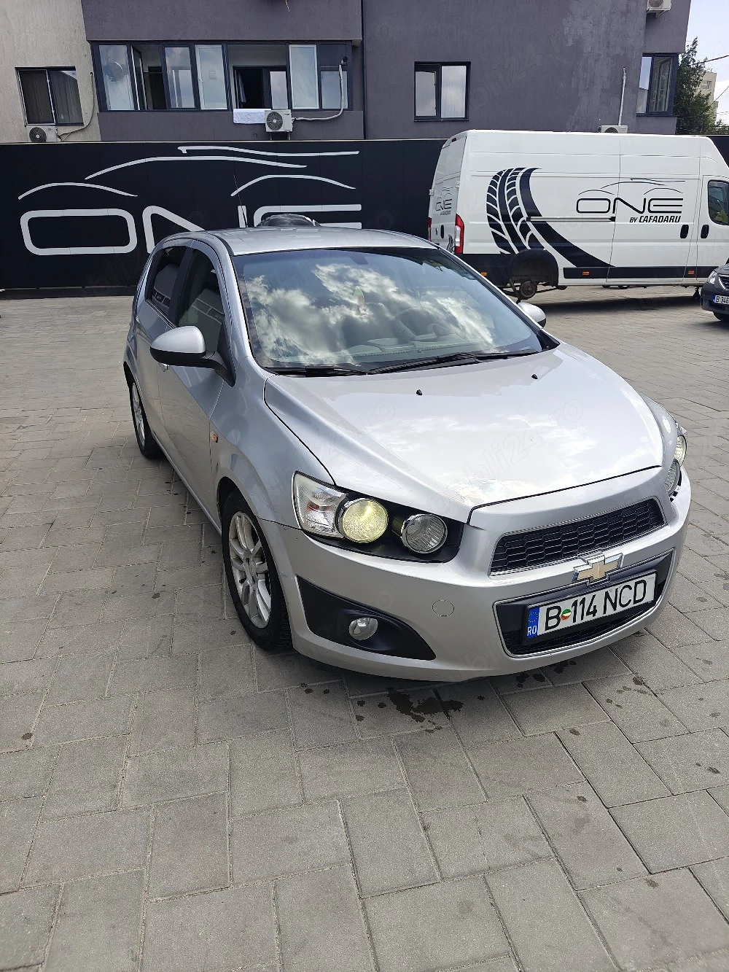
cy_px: 486
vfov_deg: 73.9
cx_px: 364
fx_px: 646
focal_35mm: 23
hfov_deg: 58.9
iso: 50
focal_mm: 6.06
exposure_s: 1/1111
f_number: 1.6
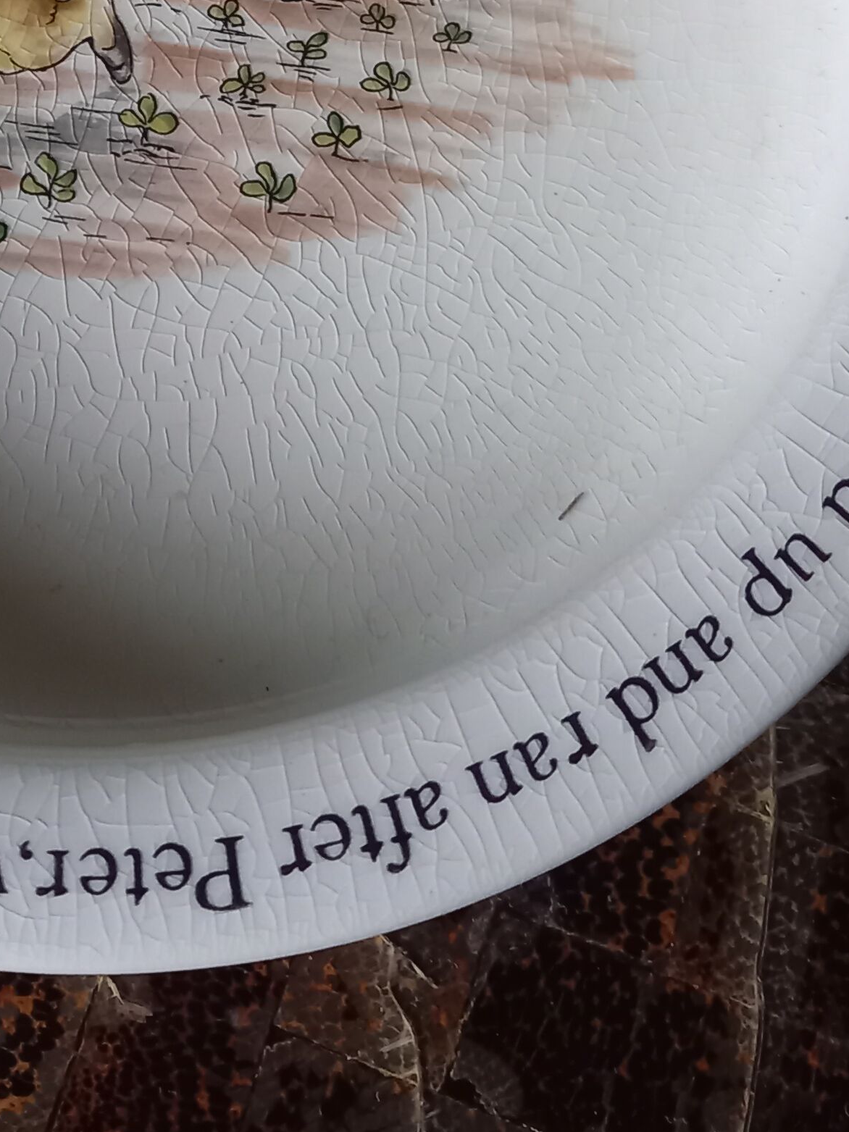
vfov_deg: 27.5
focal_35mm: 64
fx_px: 2093
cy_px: -141
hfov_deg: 22.5
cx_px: 144
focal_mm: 4.65
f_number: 1.8
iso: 500
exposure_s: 1/33.3
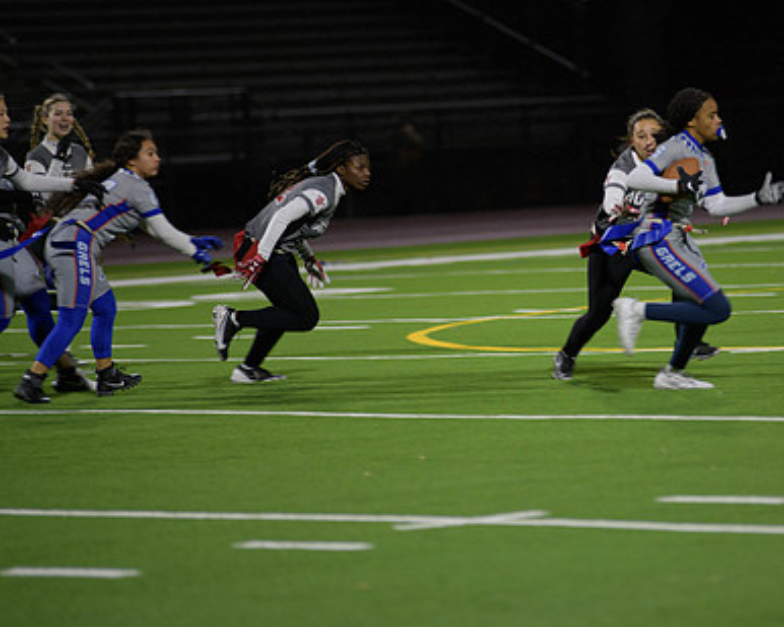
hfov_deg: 6.9
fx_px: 6545
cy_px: 281
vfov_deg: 5.5
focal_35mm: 282
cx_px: 548
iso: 640
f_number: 2.8
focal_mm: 200
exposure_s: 1/200
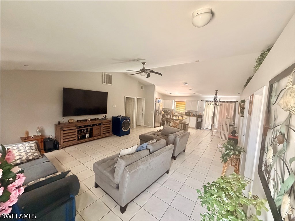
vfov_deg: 85.7
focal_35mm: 14
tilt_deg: -5.1
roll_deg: -2.2
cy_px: 110
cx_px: 148
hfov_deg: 102.1
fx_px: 119
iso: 800
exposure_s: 1/60
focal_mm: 2.22
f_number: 2.2
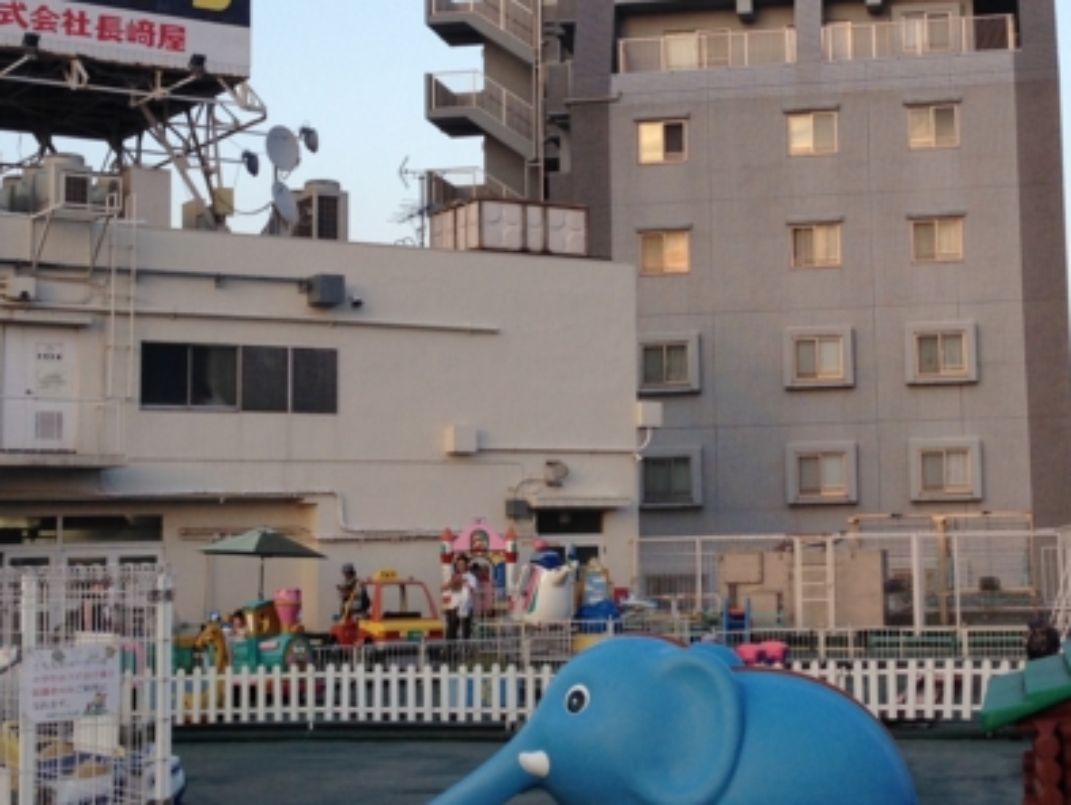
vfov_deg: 21.9
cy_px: 318
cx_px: 609
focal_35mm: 67
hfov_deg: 28.9
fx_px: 2074
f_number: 2.4
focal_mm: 4.12
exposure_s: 1/219
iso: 50
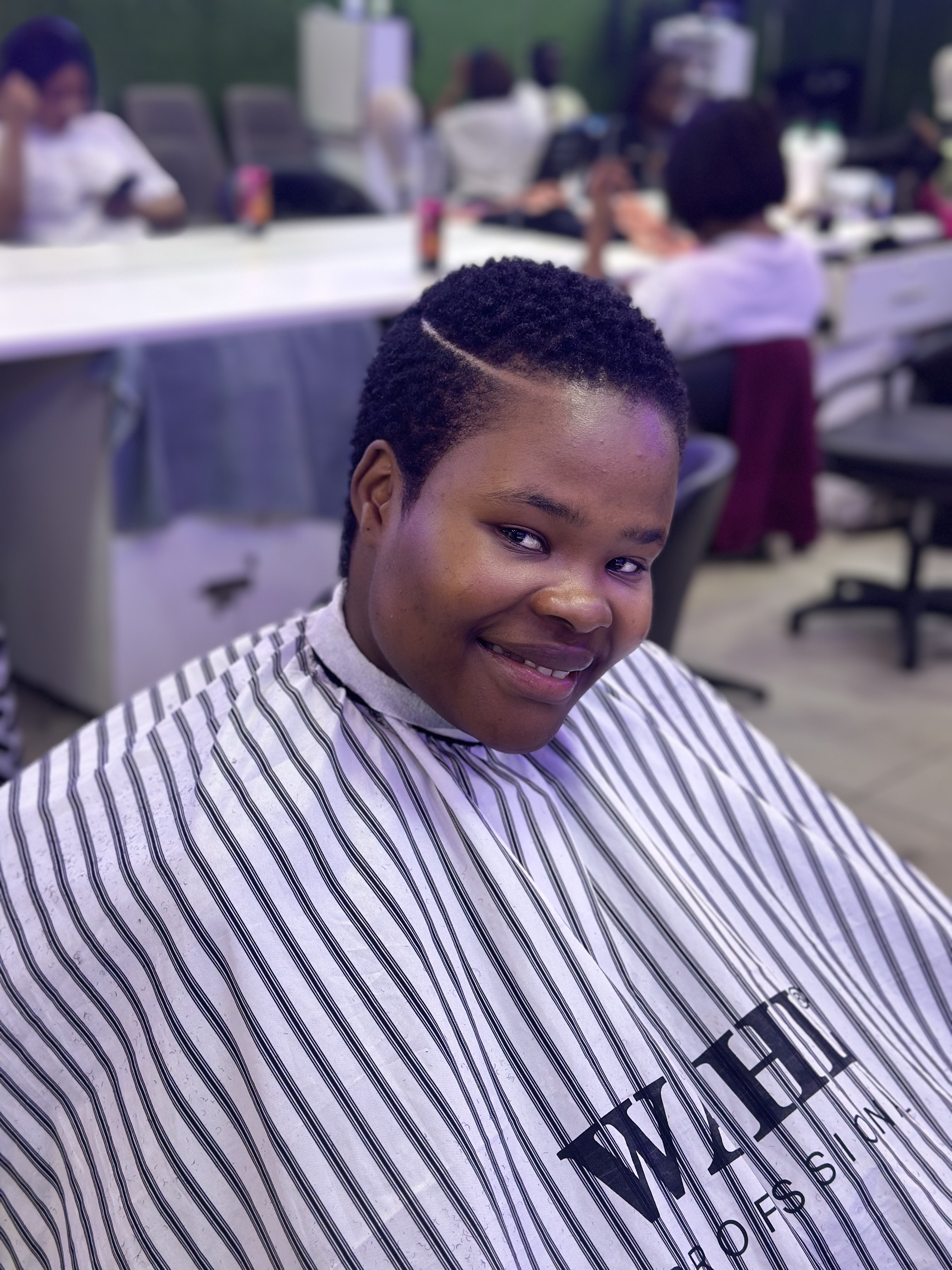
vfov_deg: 39.7
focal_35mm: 48
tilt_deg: -21.2
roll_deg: -3.1
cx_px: 476
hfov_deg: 30.3
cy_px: 635
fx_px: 1760
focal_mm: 6.86
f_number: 1.78
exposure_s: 1/100
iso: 125
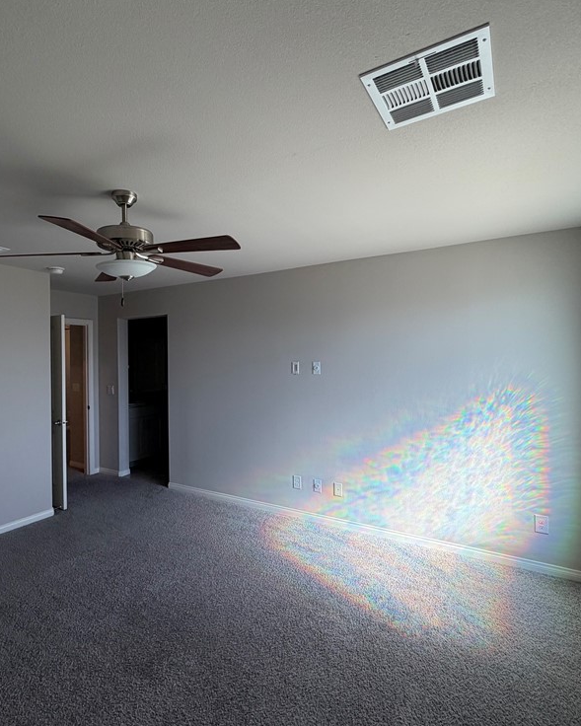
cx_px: 249
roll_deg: +1.4
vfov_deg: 83.3
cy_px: 357
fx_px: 408
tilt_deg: +0.3
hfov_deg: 70.5
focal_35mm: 19
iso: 64
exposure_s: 1/121
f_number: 2.2
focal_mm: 2.22
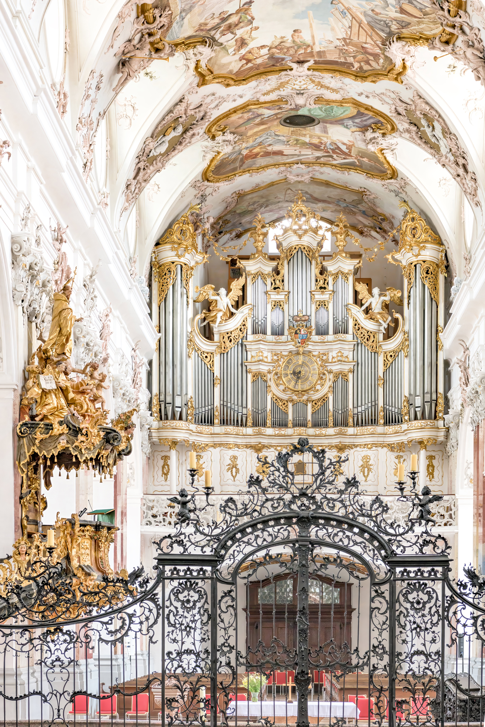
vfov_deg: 28.8
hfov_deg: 19.5
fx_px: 1414
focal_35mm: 70
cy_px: 364
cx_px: 242
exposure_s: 1/30
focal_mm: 70
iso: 1250
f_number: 8
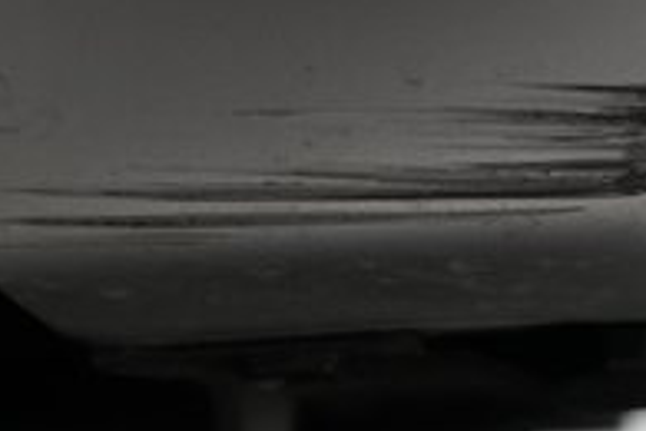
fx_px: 1651
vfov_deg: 14.7
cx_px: 709
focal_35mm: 92
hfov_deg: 21.1
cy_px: 375
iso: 3200
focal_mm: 28
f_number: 4.5
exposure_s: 1/100
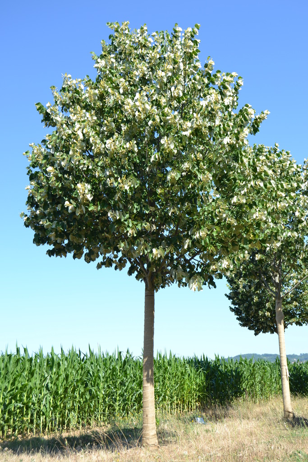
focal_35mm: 42
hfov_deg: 31.9
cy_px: 231
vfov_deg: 46.4
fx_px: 539
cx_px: 154
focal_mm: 28
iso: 100
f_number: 6.3
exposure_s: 1/160
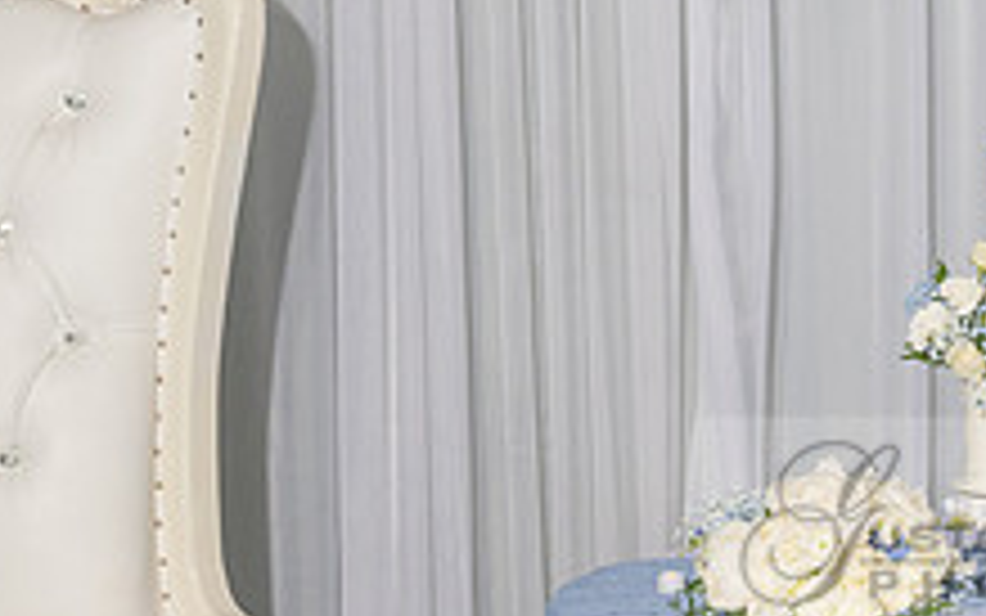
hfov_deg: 17.8
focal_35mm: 103
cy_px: 415
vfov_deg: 12.7
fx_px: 2768
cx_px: 1535
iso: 640
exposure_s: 1/160
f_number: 8
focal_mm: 28.5
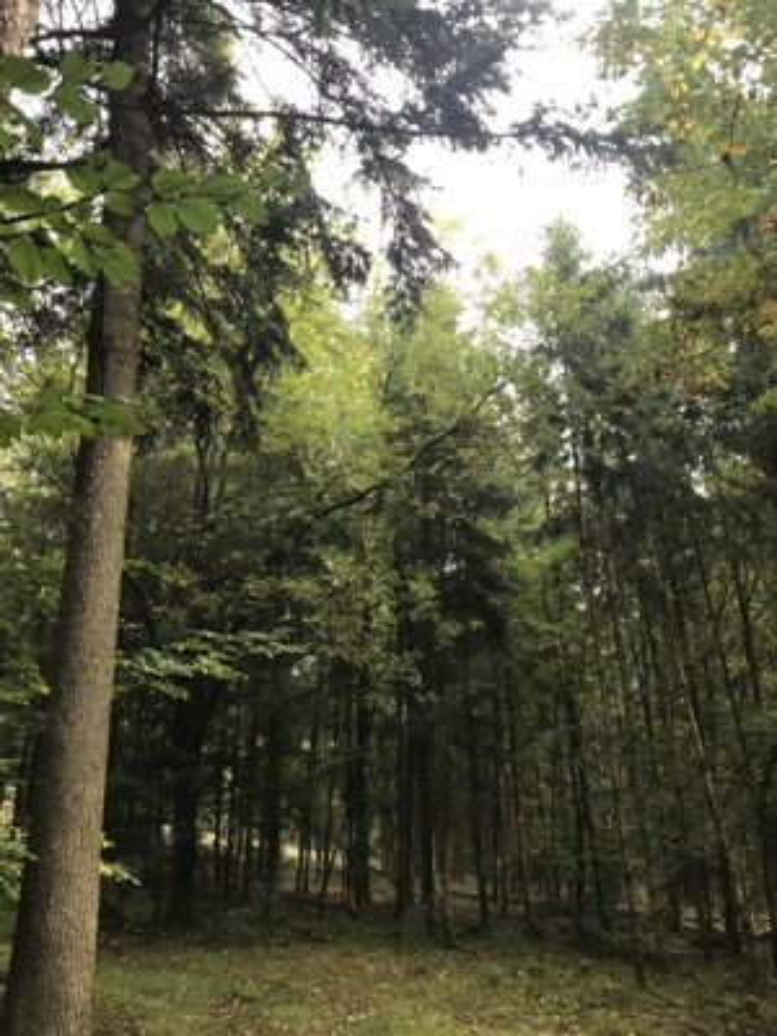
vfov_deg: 63.4
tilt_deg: +24.6
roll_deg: +1.8
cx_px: 388
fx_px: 838
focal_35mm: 28
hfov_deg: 49.7
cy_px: 518
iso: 32
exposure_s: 1/100
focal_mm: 3.99
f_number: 1.8
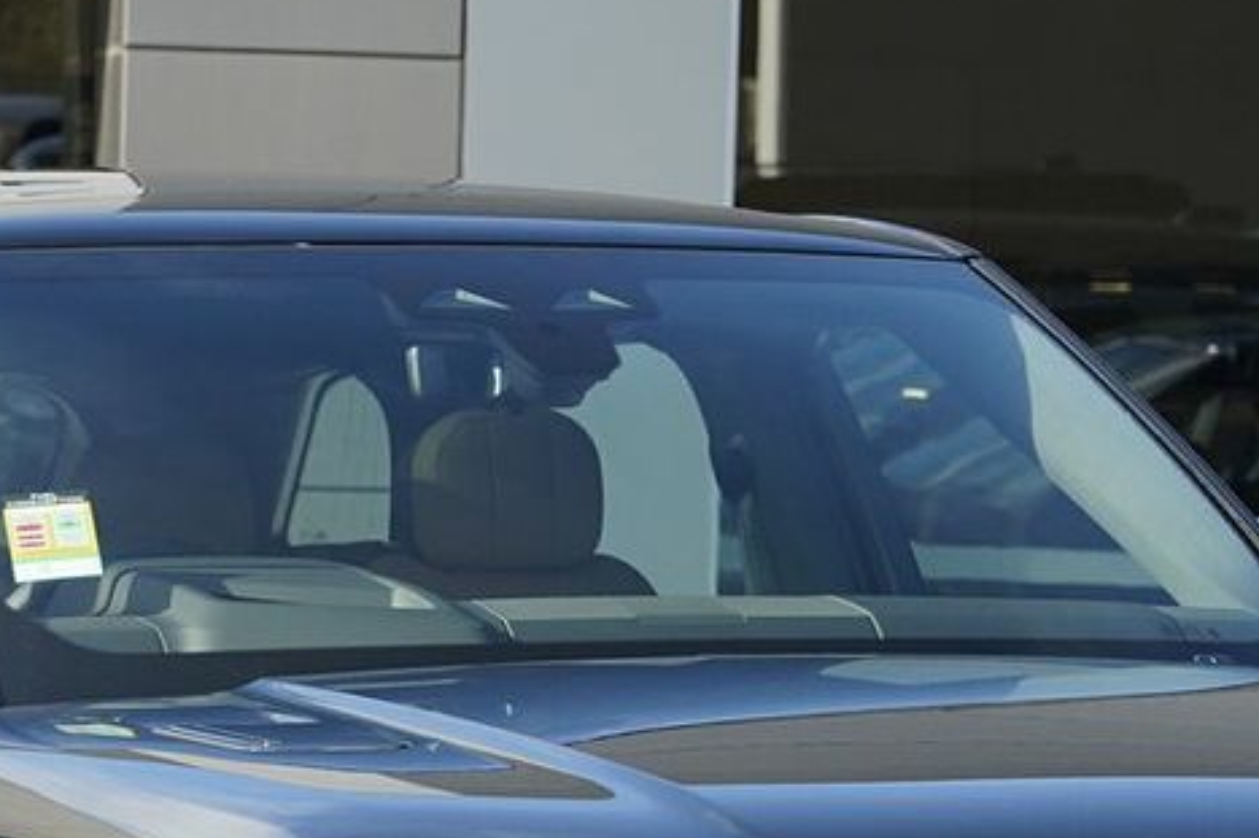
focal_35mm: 270
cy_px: 1037
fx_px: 9439
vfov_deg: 5.1
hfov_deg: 7.6
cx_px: 550
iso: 1000
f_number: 7.1
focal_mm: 105
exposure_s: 1/400
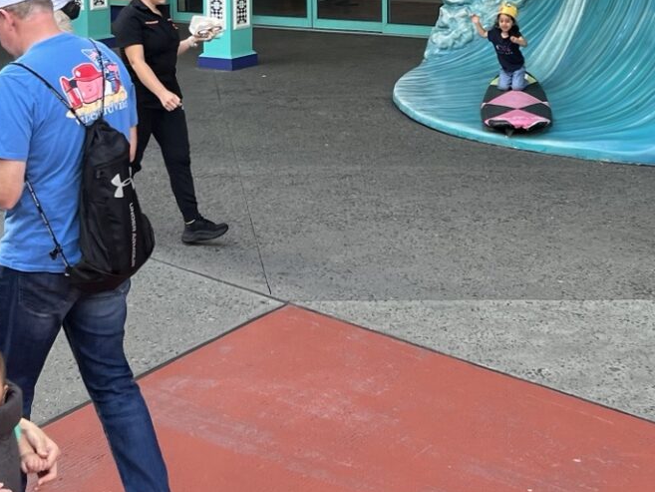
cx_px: 272
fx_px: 1438
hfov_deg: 25.6
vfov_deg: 18.7
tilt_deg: -3.3
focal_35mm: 76
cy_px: -41
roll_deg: +1.1
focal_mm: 5.7
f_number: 1.5
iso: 40
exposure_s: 1/237
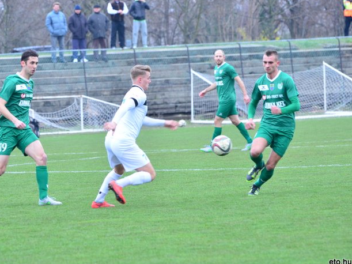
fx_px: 3544
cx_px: 133
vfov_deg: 4.3
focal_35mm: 349
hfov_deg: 5.7
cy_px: 123
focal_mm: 185
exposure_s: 1/320
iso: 500
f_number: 5
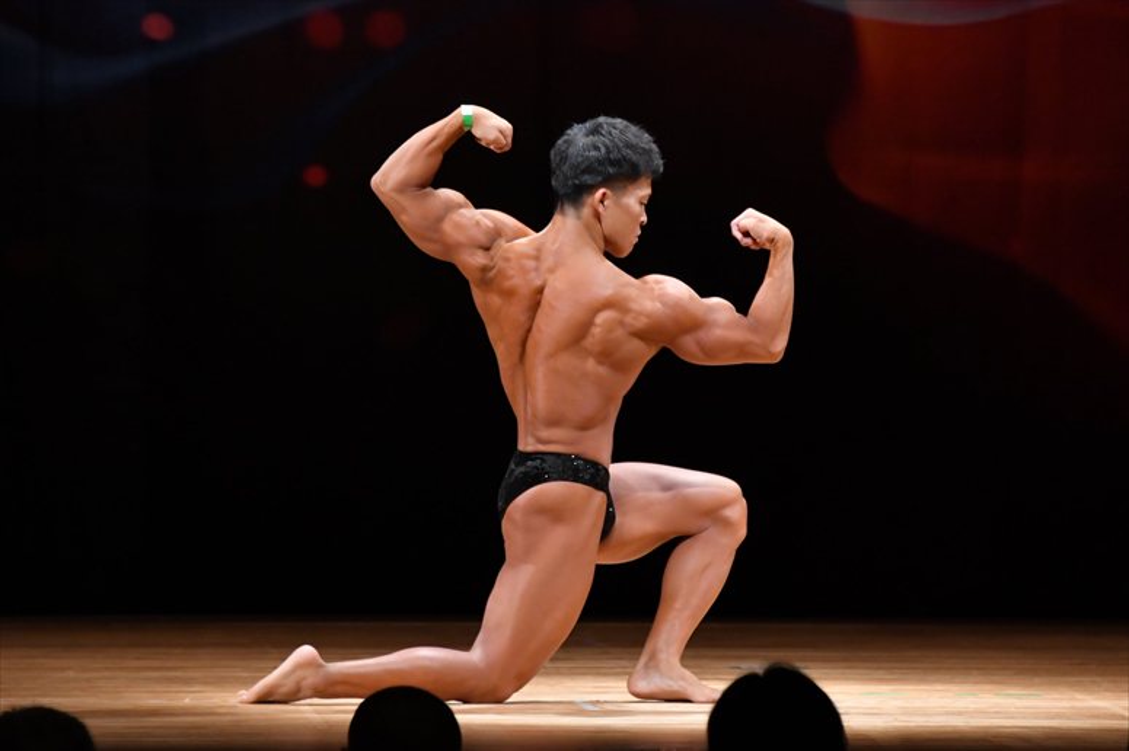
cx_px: 564
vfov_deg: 4.4
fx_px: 9874
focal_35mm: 315
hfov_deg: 6.5
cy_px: 376
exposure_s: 1/400
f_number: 5.6
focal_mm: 210
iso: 4000
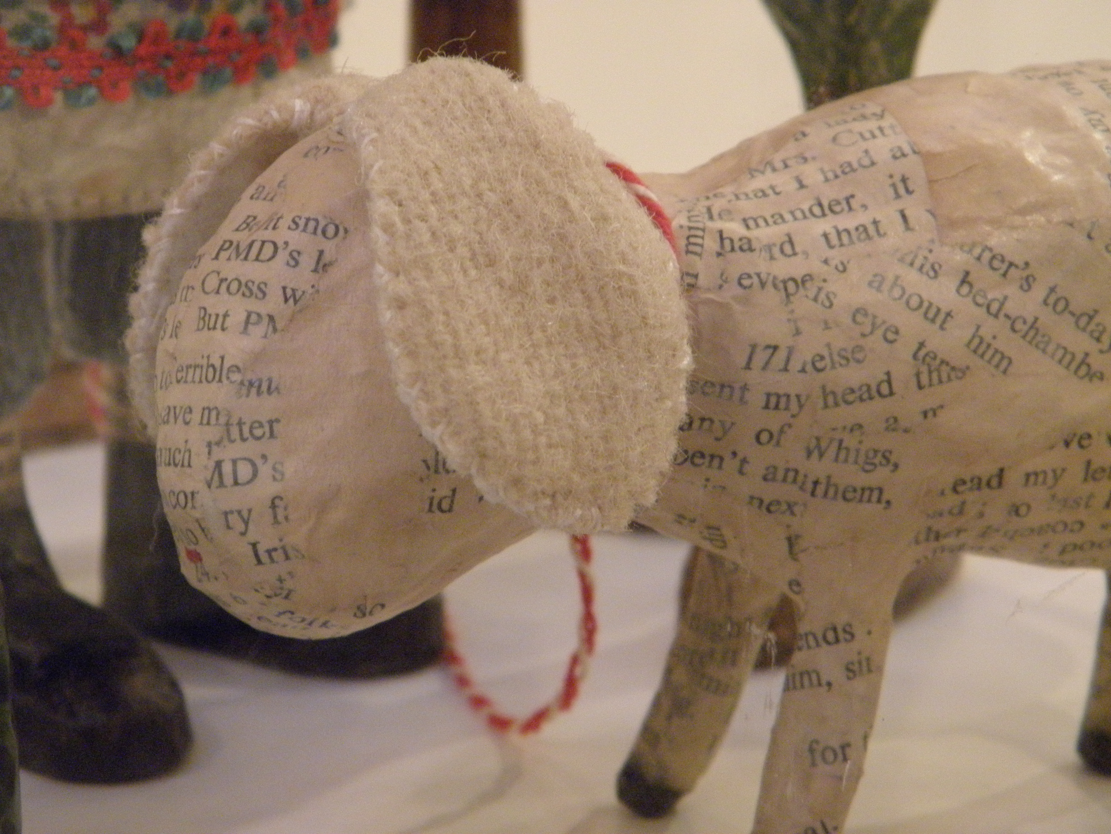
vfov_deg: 18.4
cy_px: 417
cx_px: 556
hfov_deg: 24.4
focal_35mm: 80
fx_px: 2568
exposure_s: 1/25
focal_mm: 14.3
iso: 400
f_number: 4.4
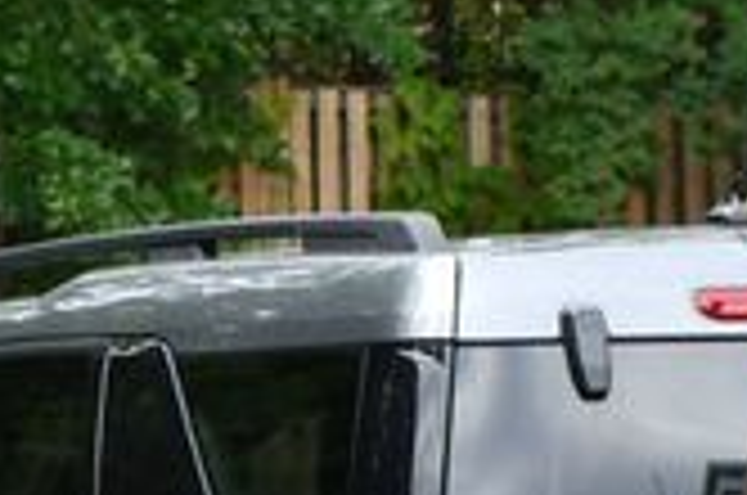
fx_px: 8408
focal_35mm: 406
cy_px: 693
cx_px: 382
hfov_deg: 5.1
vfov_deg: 3.4
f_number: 5.6
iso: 400
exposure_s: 1/250
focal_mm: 70
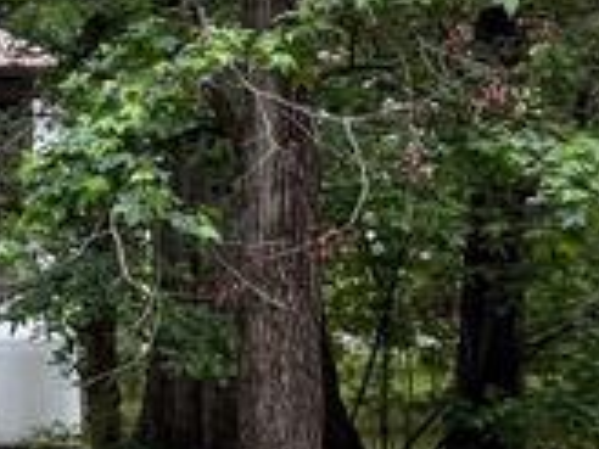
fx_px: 2596
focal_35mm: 150
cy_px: 263
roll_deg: +0.8
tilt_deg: +1.3
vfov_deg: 9.9
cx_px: -1015
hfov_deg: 10.5
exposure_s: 1/263
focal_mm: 6.76
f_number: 1.78
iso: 100
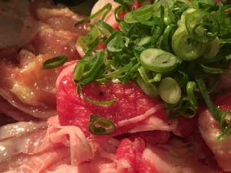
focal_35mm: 52
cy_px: 135
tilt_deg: -45.9
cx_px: 98
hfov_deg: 36.7
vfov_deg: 27.6
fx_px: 347
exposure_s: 1/20
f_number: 2.2
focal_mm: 4.15
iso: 200
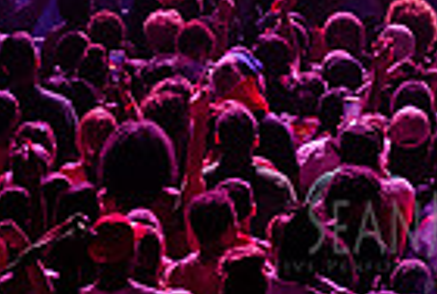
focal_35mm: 358
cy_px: -305
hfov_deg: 5.7
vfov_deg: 3.8
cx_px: 540
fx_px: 4355
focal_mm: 86
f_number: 4
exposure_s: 1/500
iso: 4000
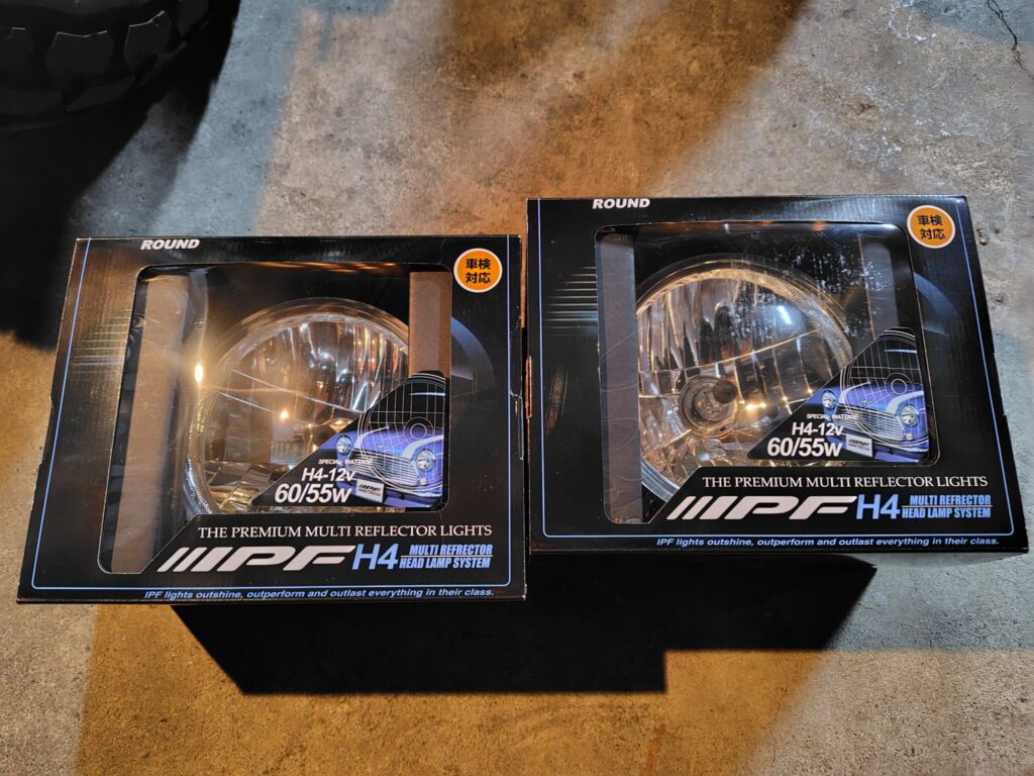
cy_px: 388
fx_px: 687
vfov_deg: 58.9
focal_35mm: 23
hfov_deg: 73.9
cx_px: 517
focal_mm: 5.6
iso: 2001
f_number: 1.9
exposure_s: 1/33.3
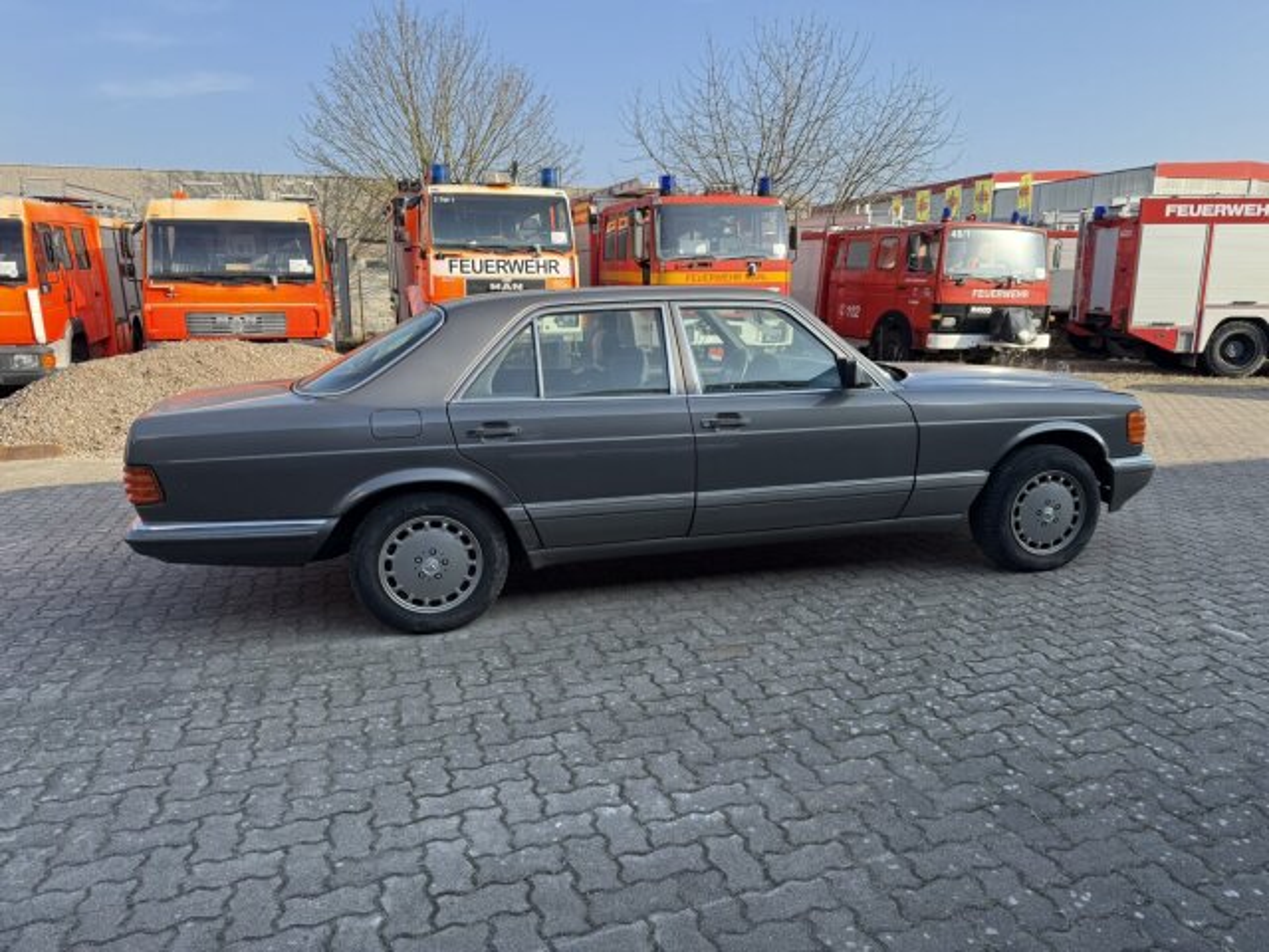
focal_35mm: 24
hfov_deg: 71.6
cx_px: 634
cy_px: 476
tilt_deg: -10.2
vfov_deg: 56.8
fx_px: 880
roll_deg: -0.7
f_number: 1.78
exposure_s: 1/1812
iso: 80
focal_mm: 6.76
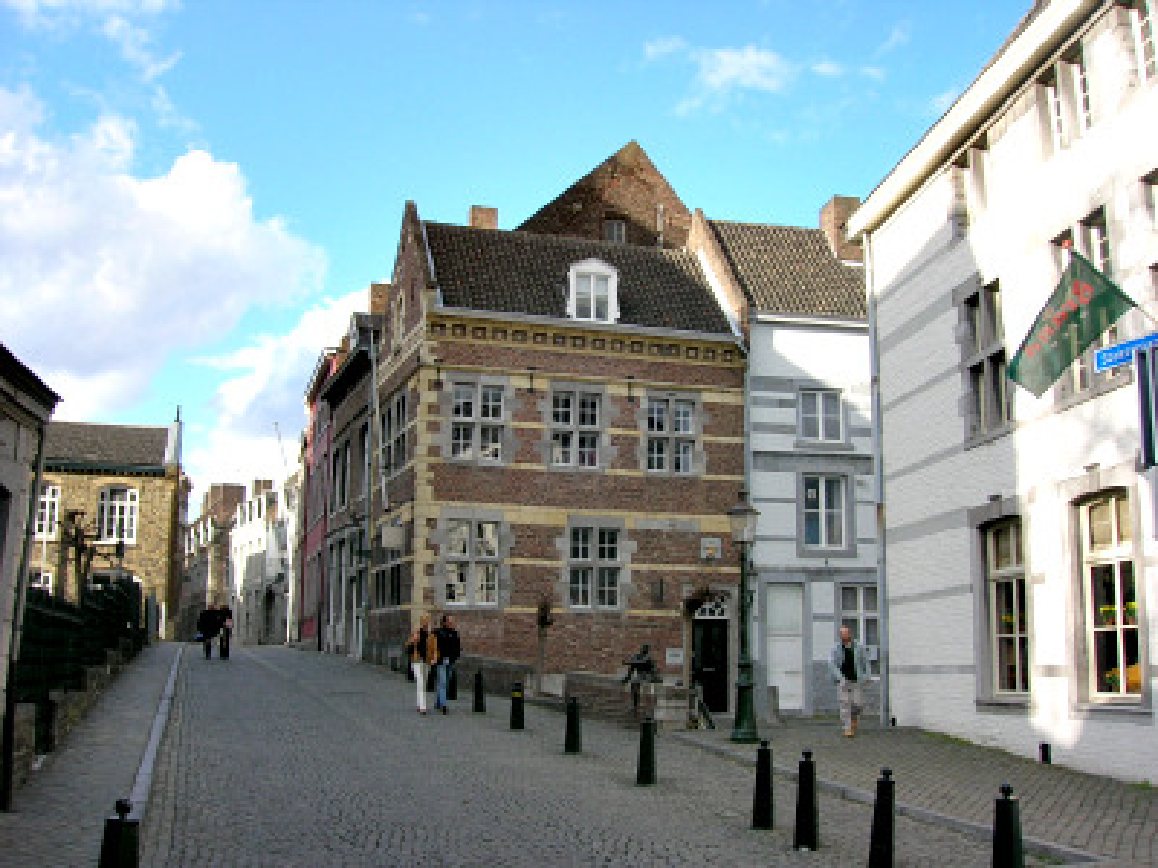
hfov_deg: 54.0
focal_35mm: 34
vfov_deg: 41.8
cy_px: 434
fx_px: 1137
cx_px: 579
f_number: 4.9
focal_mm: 5.7
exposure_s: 1/147
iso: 50
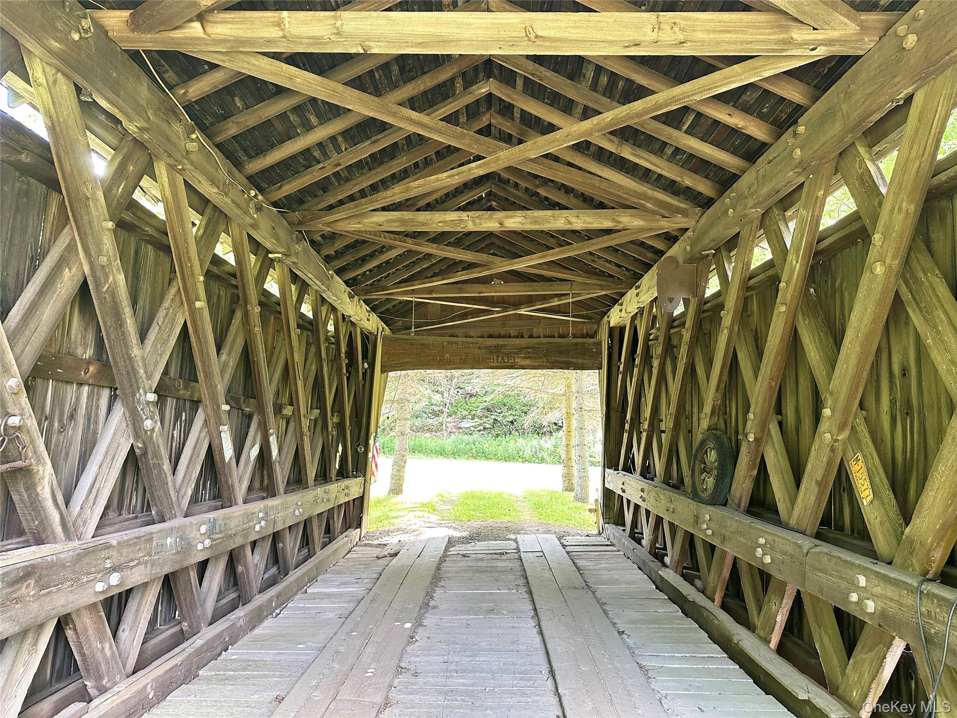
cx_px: 478
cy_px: 359
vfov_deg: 56.8
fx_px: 664
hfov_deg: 71.6
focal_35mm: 24
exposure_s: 1/95
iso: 250
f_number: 1.78
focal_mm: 6.86
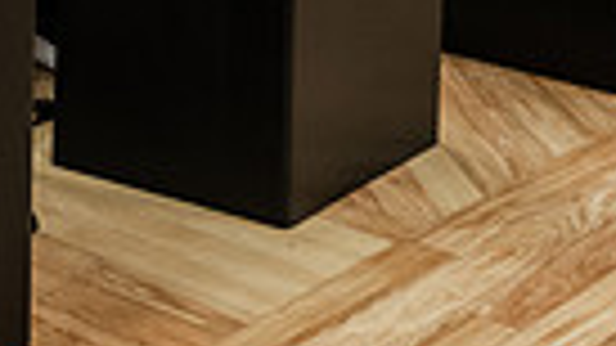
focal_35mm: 120
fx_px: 1960
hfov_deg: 17.0
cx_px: -139
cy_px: -411
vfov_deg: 9.3
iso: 1600
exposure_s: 1/200
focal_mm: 27
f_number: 2.8
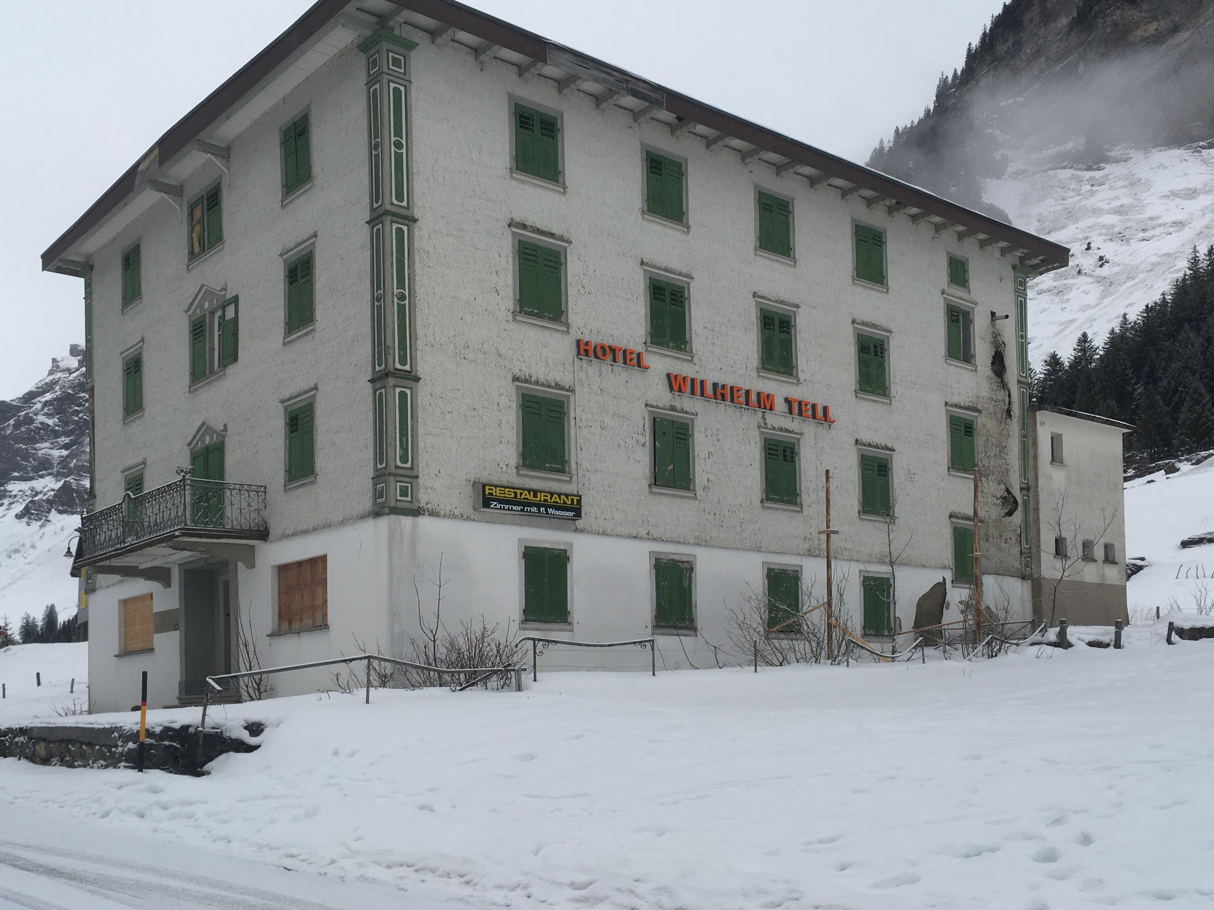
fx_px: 1192
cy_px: 392
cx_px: 617
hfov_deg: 54.0
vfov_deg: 41.7
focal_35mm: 34
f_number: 2.2
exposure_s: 1/353
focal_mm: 4.15
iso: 25
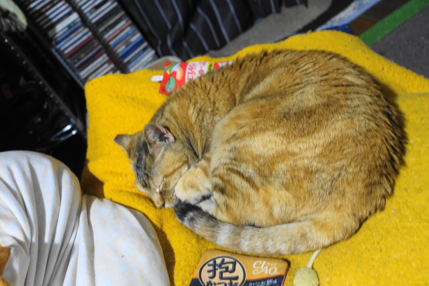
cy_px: 143
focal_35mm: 36
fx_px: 429
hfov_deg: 53.1
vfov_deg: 36.9
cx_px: 214
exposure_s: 1/20
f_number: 2.8
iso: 800
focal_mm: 13.34
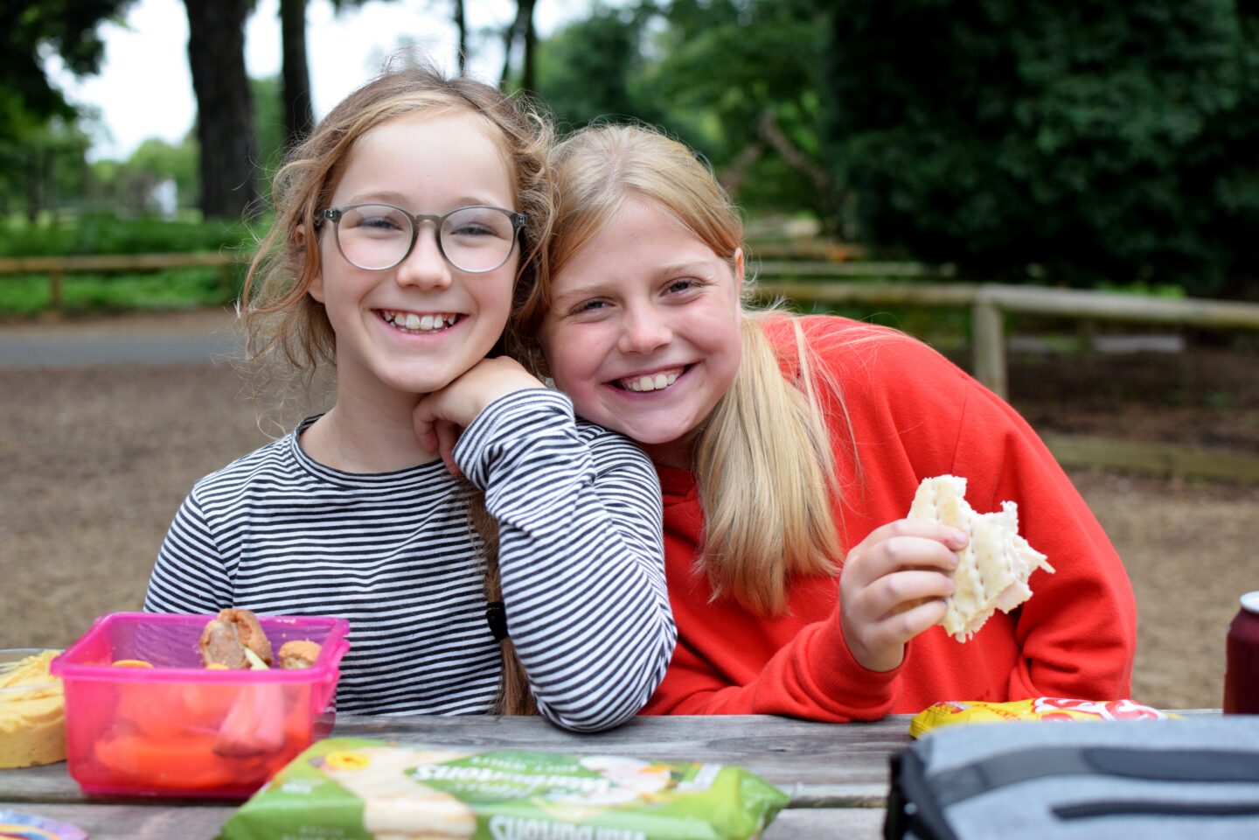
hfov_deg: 37.9
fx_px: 1836
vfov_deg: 25.8
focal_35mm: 52
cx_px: 630
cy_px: 420
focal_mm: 35
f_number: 4
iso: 800
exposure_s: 1/1000
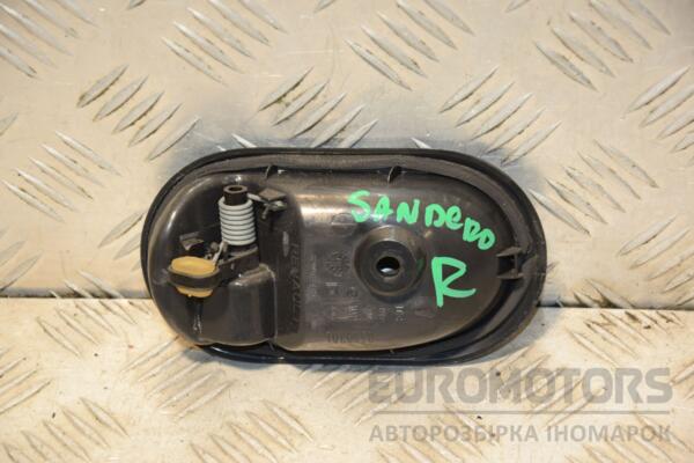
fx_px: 2602
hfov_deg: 15.2
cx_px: 347
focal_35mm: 135
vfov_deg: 10.2
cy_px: 232
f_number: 5.6
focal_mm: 90
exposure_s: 1/125
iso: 800
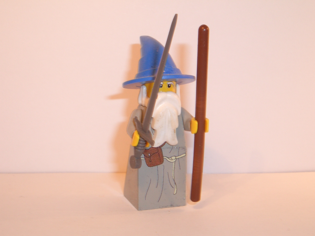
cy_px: 118
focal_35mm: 73
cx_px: 158
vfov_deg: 20.2
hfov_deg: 26.7
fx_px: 664
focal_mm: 9.7
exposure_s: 1/80
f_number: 5.5
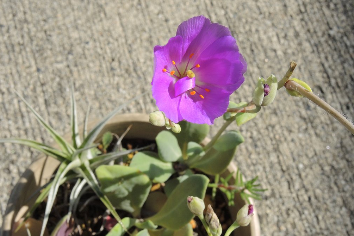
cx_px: 179
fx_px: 521
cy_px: 126
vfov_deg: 25.5
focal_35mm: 53
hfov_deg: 37.5
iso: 400
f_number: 8
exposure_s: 1/640
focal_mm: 11
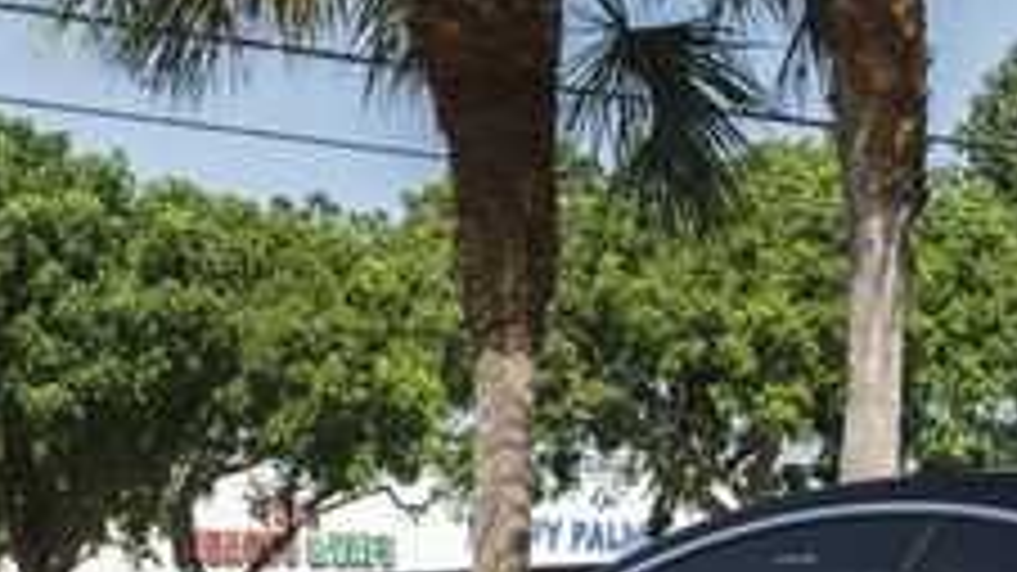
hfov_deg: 13.5
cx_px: 1165
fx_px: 4179
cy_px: 658
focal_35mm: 155
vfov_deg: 7.8
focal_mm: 43
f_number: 7.1
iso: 200
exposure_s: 1/125
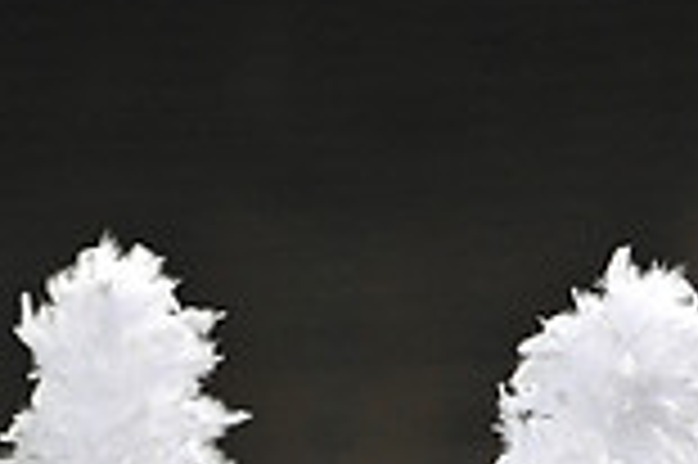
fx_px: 11234
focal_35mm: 580
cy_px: 946
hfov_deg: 3.6
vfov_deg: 2.4
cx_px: 313
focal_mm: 200
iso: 3200
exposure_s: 1/1000
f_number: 2.8
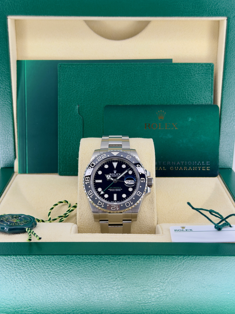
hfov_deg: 30.3
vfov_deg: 39.7
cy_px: 157
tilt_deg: -20.0
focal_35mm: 48
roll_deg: -0.4
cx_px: 118
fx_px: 434
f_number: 1.78
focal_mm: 6.76
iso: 50
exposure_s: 1/116
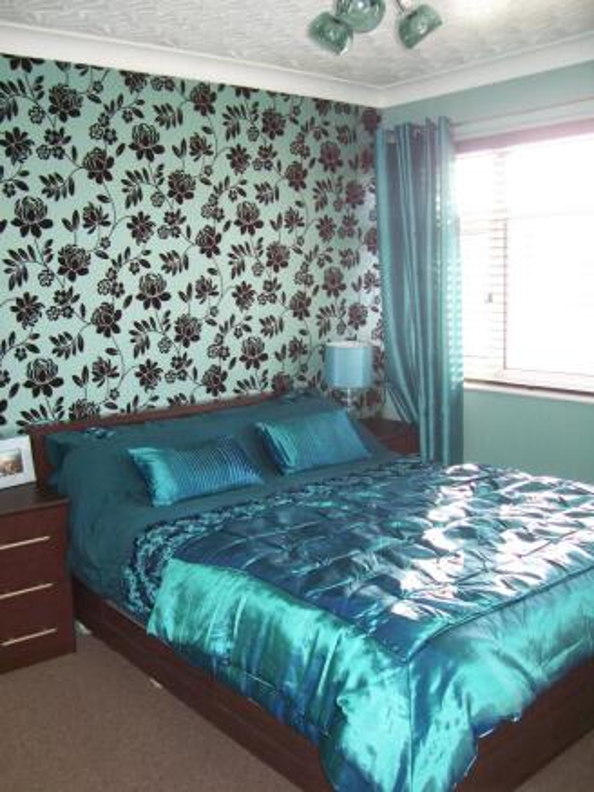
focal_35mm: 34
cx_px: 297
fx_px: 778
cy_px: 396
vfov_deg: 53.9
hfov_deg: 41.8
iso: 160
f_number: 2.7
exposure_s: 1/60
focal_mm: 5.6
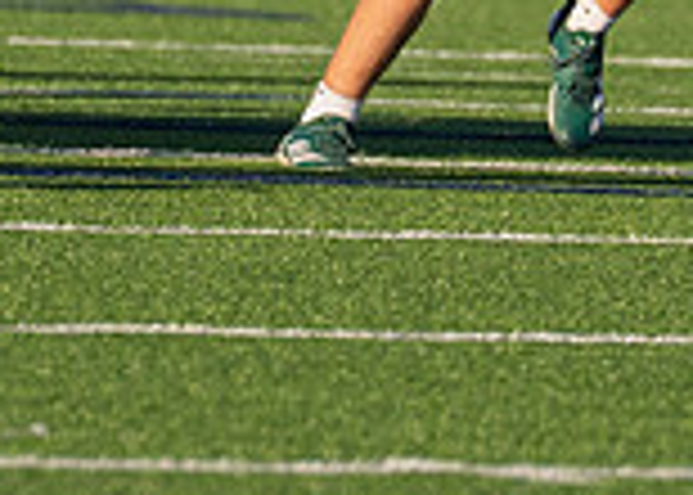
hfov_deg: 1.3
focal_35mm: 1606
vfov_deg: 0.9
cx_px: 79
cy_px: -388
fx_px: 31609
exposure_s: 1/3200
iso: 160
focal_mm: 200
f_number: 2.8
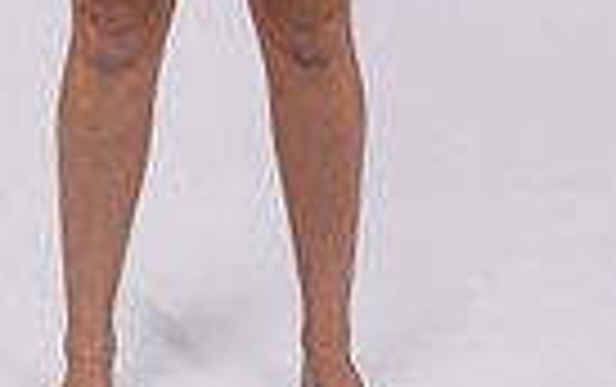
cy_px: -518
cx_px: 207
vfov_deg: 9.3
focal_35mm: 127
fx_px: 2135
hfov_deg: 16.4
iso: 160
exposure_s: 1/250
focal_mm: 38
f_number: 7.1
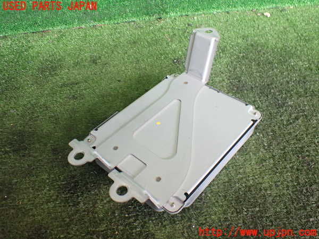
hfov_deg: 60.0
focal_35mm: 30
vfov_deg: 46.8
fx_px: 276
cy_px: 120
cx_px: 160
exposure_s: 1/125
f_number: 2.3
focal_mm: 5.4
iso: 400
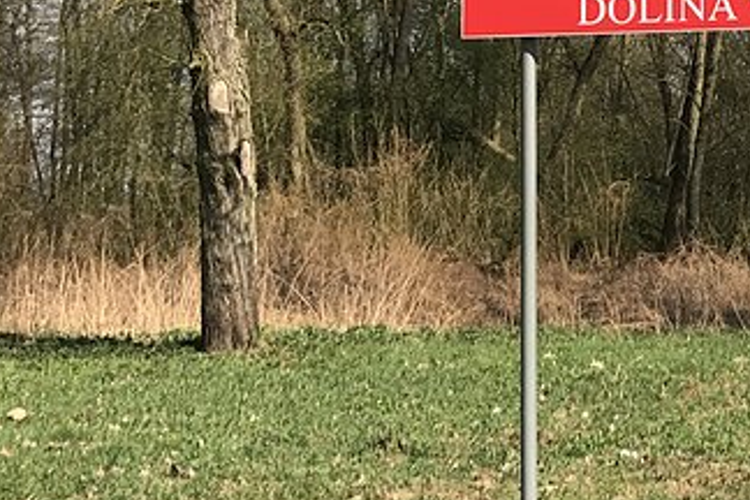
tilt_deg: +6.3
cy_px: 52
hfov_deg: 24.1
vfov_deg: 16.6
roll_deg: +0.9
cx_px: 729
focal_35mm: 81
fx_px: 1687
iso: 20
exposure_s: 1/1212
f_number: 1.8
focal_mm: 3.99
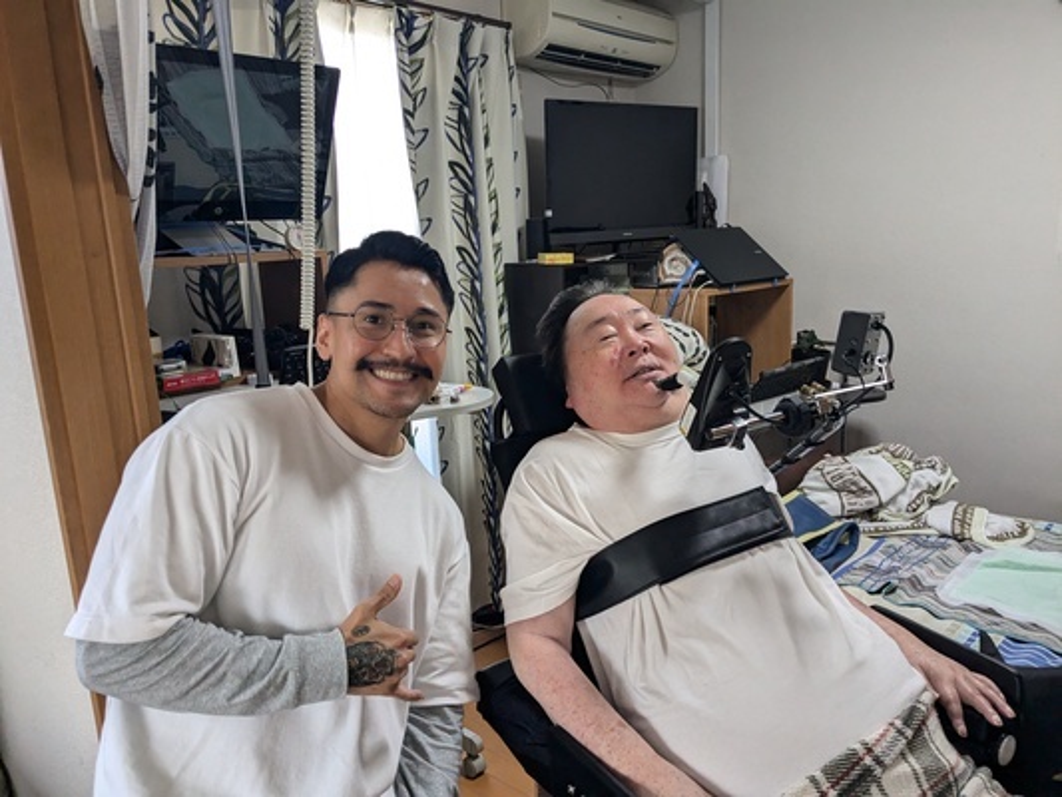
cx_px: 531
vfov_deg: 51.4
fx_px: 829
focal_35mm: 27
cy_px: 398
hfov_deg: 65.3
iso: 366
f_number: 1.73
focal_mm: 4.38
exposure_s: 1/120
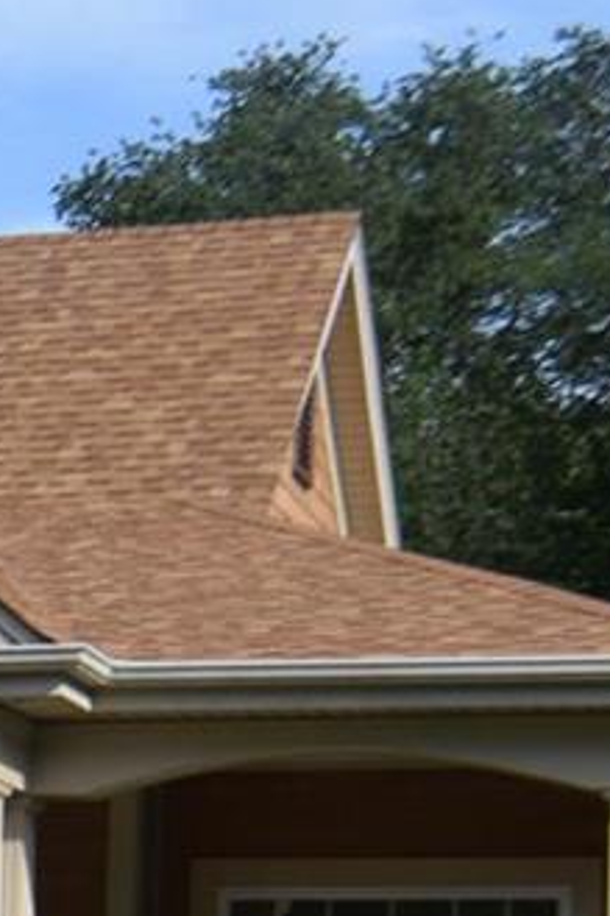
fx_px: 3714
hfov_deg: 9.0
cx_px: -421
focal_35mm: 146
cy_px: 1105
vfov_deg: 13.7
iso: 200
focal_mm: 20
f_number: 9
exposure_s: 1/320
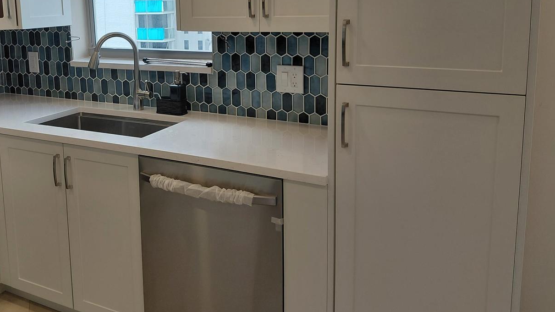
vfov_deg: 32.1
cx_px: 203
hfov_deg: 54.6
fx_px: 530
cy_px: 71
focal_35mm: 36
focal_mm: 4.69
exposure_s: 1/204
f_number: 1.8
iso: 50
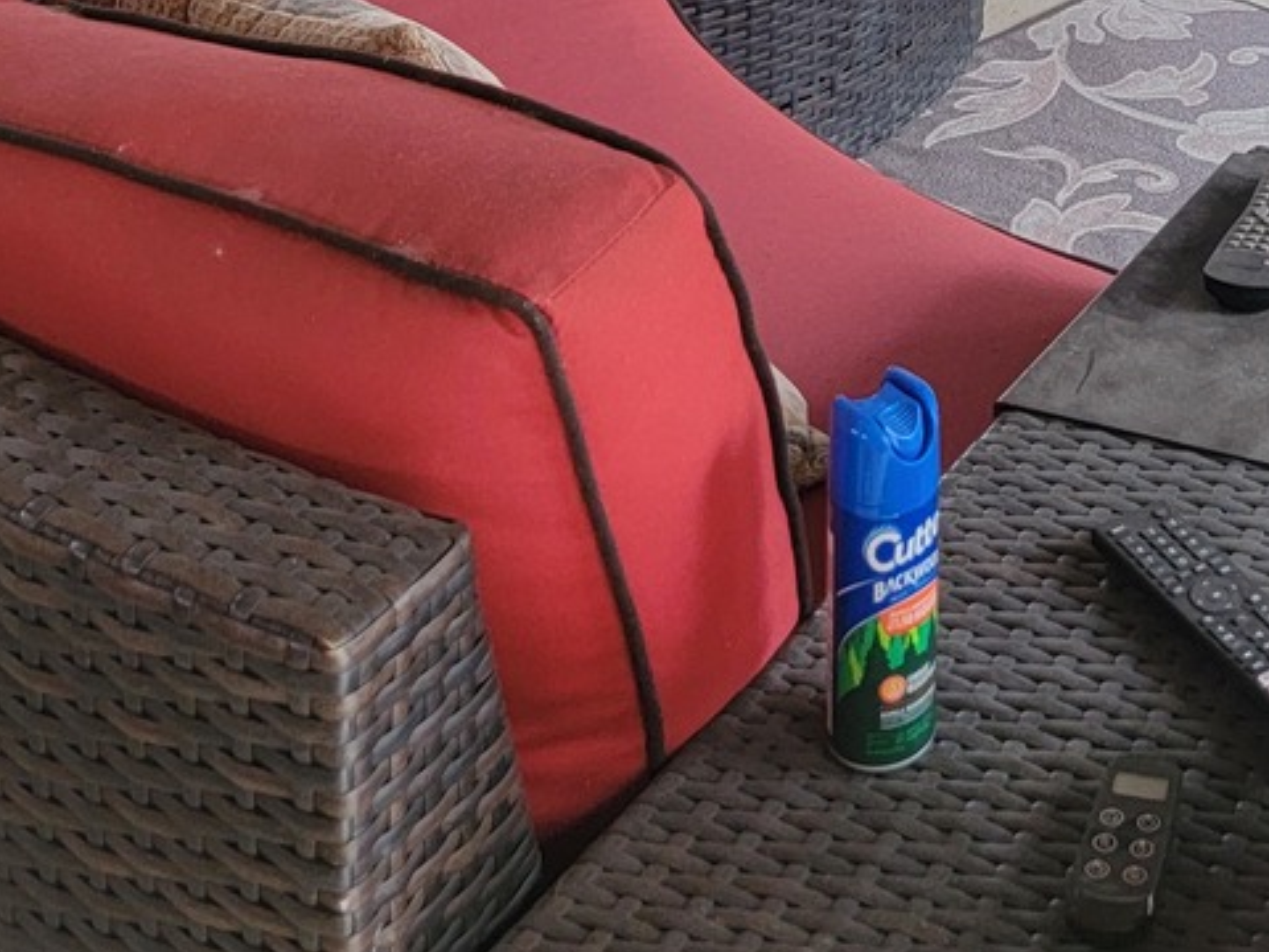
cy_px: -767
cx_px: 1243
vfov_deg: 16.9
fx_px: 2639
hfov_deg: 25.8
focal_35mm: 72
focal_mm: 6.7
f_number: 1.8
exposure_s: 1/40
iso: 200
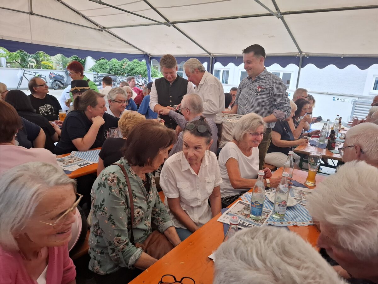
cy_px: 142
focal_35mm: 23
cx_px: 189
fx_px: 251
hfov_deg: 73.9
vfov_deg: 58.9
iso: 250
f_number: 1.8
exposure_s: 1/50
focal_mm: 5.54
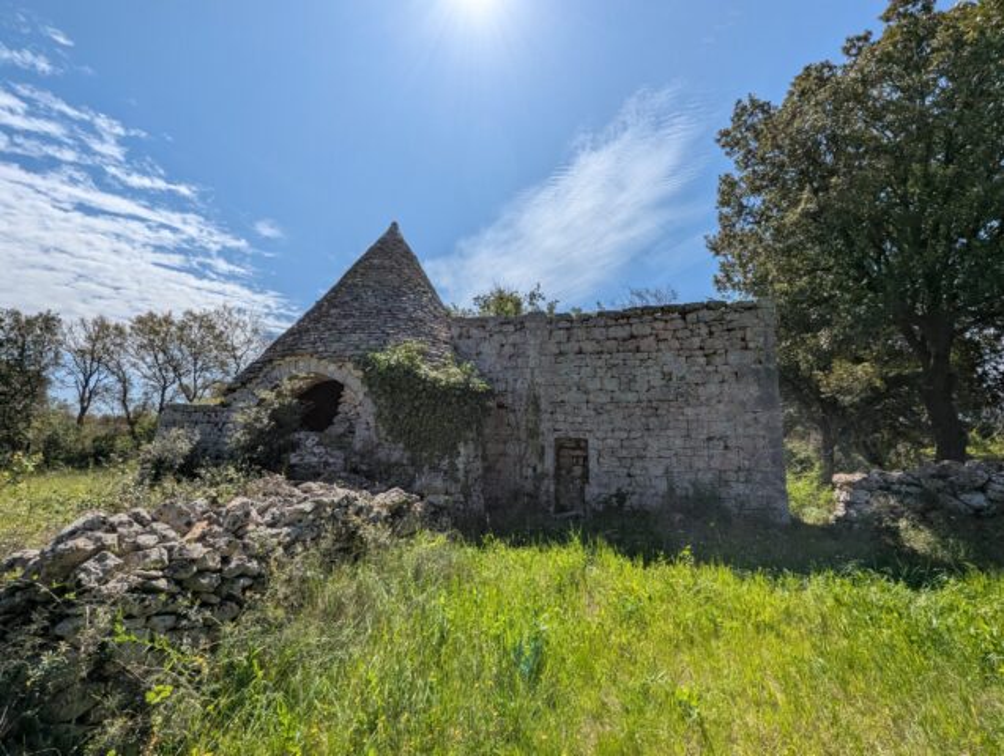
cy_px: 378
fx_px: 378
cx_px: 502
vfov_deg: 90.1
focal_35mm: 13
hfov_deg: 106.1
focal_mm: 1.95
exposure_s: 1/3125
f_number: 2.2
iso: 44
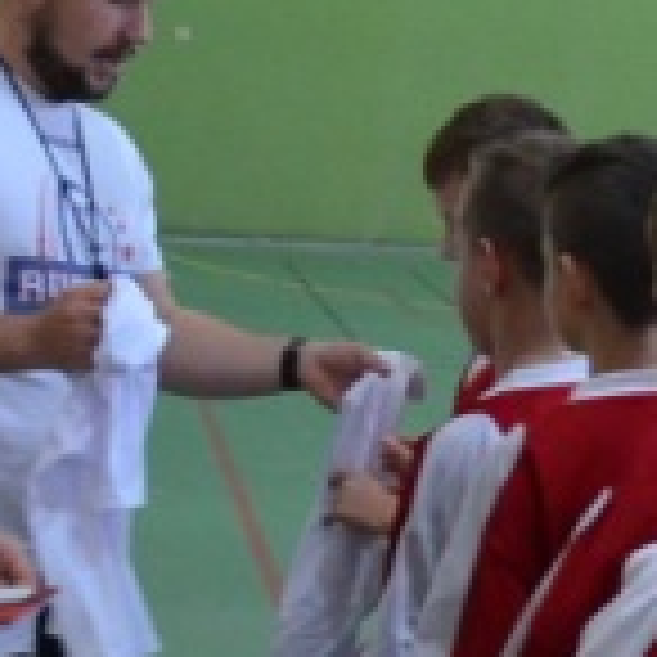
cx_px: 954
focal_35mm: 161
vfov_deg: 10.9
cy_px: 284
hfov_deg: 10.5
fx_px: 3457
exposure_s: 1/160
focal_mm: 18
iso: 1600
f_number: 3.5
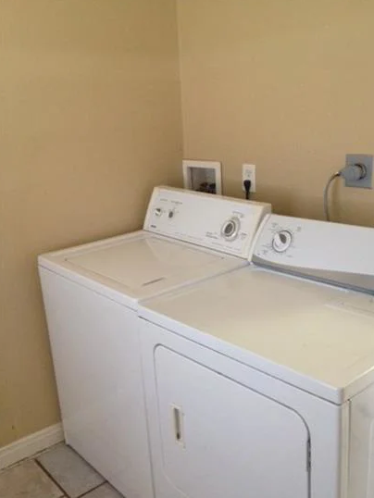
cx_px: 206
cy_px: 272
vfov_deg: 47.8
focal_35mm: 39
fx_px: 561
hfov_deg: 36.8
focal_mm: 4.28
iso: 200
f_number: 2.4
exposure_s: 1/20
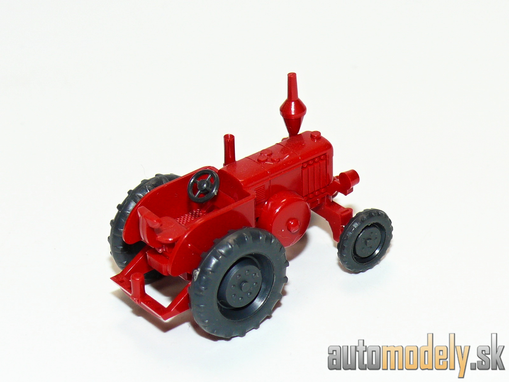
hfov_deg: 15.6
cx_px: 254
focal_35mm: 126
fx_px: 1853
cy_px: 191
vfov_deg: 11.8
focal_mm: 15.1
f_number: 4
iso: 100
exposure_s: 1/30
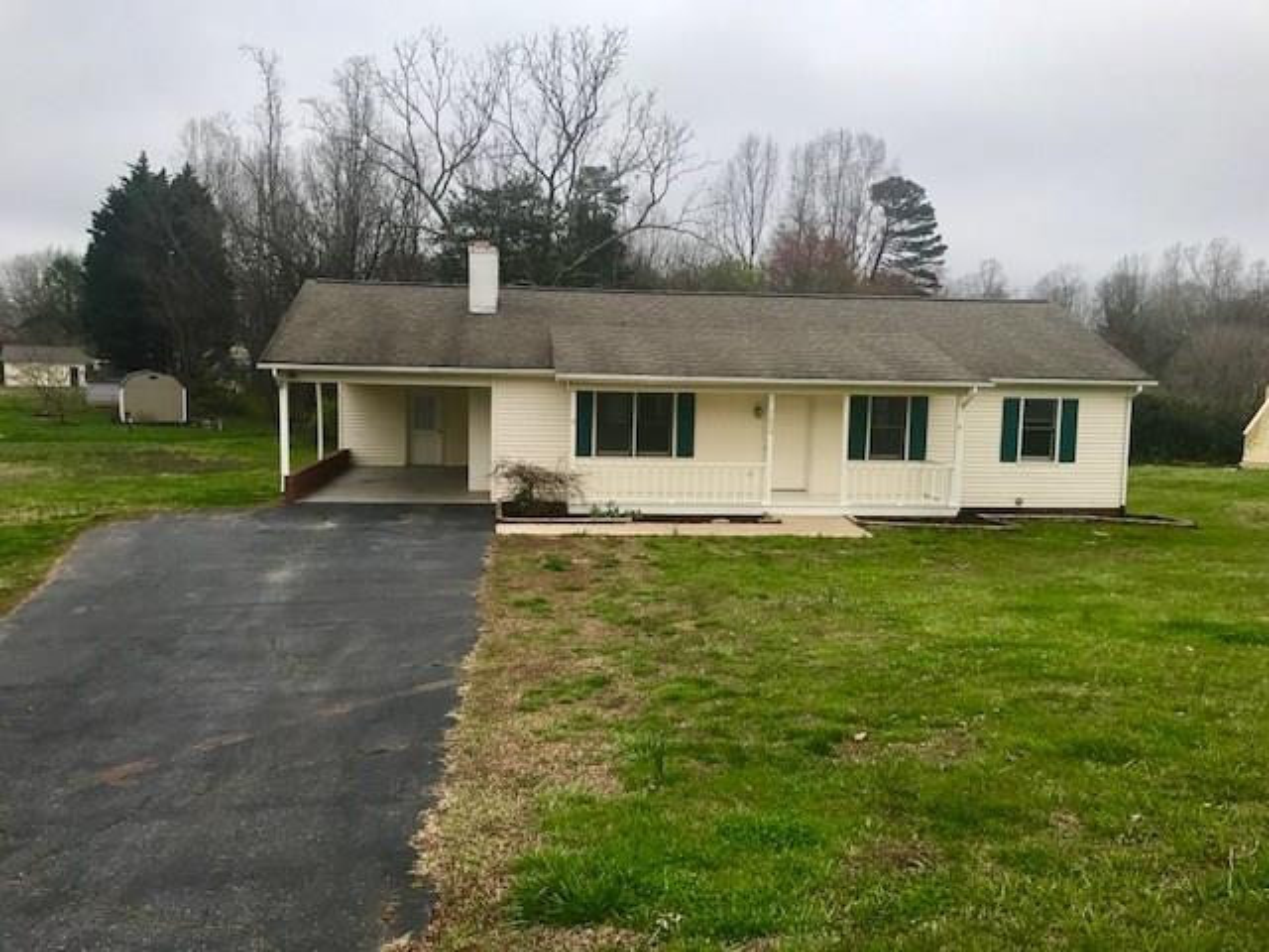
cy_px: 476
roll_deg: -1.1
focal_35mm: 28
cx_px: 634
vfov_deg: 49.7
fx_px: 1026
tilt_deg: -7.0
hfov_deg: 63.4
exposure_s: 1/1842
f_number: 1.8
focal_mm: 3.99
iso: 20
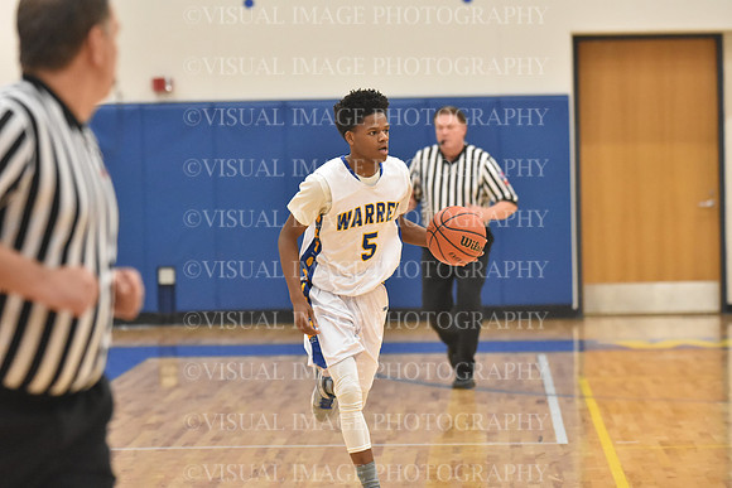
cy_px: 244
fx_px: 4118
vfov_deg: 6.8
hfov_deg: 10.2
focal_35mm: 202
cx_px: 366
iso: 4000
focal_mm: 135
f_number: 3.5
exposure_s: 1/400
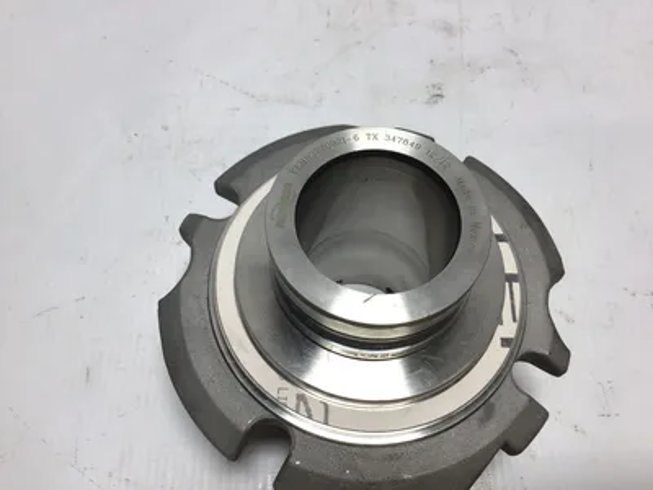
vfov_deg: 45.4
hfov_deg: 58.4
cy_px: 245
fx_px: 585
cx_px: 326
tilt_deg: -62.8
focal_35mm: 31
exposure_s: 1/132
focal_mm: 3.3
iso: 25
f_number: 2.4
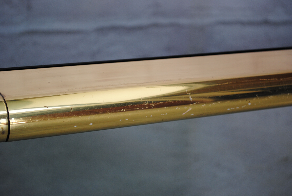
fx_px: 671
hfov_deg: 24.6
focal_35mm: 82
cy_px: 98
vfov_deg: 16.6
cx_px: 146
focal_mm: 55
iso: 200
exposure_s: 1/80
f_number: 5.6
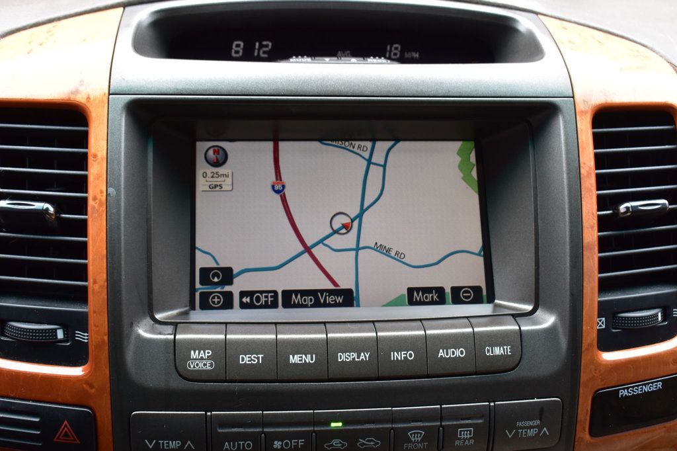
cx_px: 338
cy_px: 226
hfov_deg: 46.4
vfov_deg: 31.9
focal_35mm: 42
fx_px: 790
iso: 400
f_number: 7.1
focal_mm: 28
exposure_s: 1/40
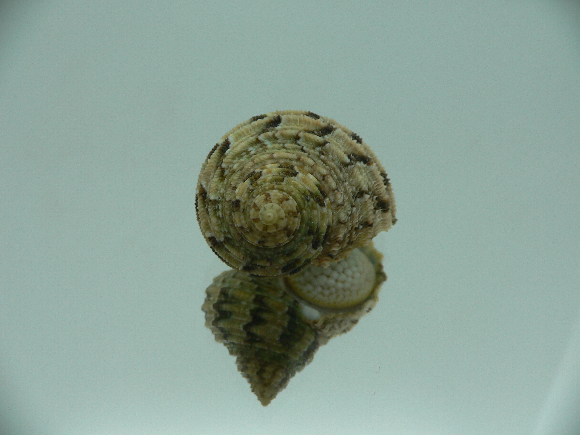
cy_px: 218
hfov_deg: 52.6
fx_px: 586
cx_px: 290
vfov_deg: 40.7
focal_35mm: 35
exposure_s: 1/60
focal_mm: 4.6
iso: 80
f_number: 2.8
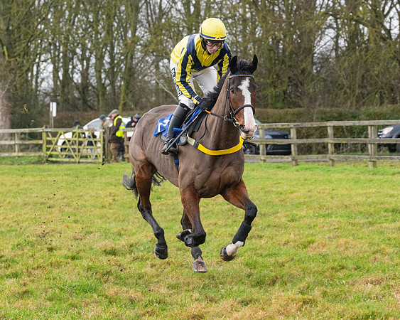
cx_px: 208
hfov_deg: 10.9
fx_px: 2088
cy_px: 148
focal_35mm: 176
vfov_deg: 8.8
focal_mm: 86
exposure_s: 1/500
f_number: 5
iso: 800
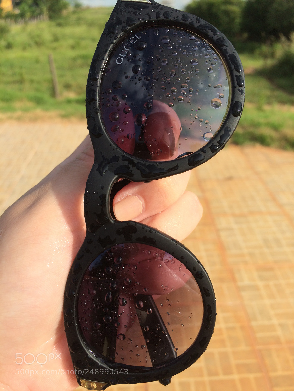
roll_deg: +4.7
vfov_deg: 61.7
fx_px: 328
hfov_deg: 48.2
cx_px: 147
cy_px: 196
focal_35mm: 29
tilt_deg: -34.2
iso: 32
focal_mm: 4.15
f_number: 2.2
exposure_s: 1/1368
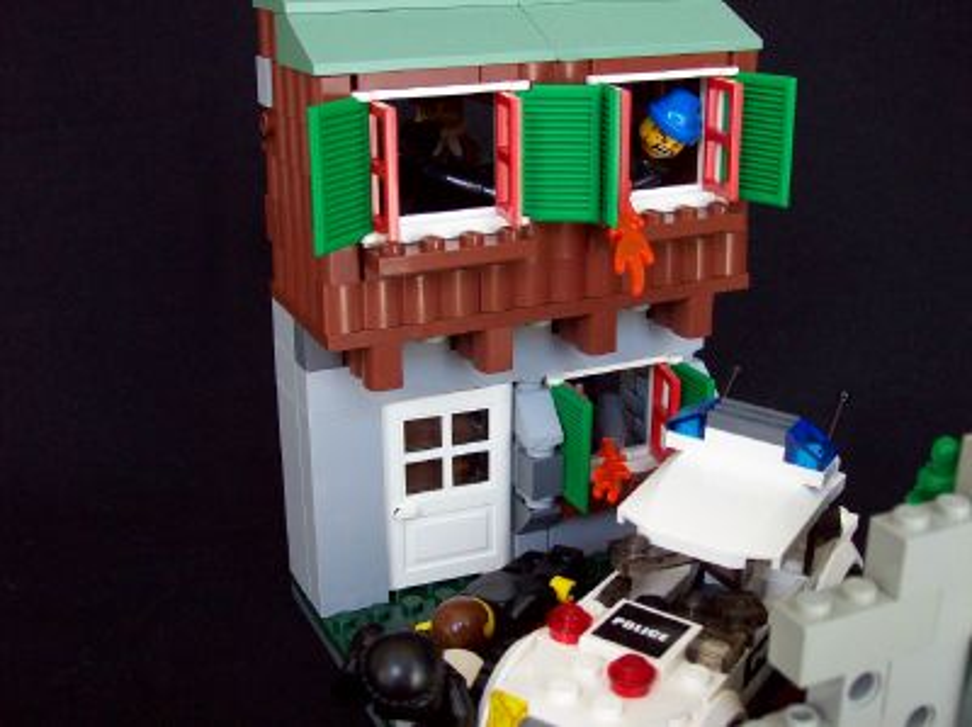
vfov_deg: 32.1
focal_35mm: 45
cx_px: 486
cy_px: 364
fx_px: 1262
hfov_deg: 42.1
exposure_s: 1/42
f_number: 3
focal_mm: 7.6
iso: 114
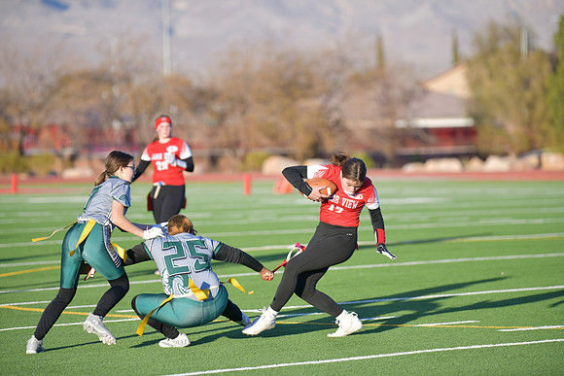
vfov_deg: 6.5
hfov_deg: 9.8
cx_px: 282
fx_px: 3291
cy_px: 188
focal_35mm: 210
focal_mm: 210
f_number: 2.8
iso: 72
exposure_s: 1/800
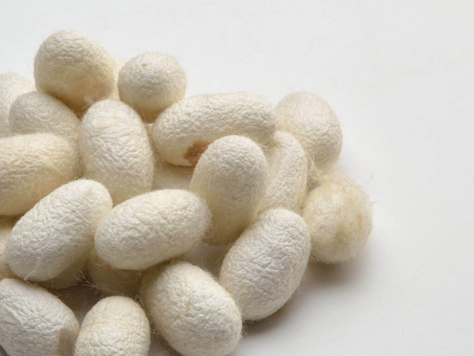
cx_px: 126
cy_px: 227
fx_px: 3214
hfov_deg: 8.4
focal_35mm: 235
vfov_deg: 6.3
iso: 100
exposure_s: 1/200
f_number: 25
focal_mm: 105
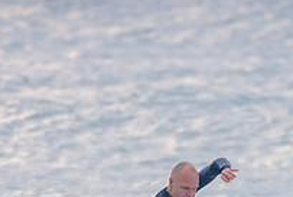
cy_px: 247
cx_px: 185
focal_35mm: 1751
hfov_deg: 1.2
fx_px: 14272
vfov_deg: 0.8
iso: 500
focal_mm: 500
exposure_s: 1/1250
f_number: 5.6
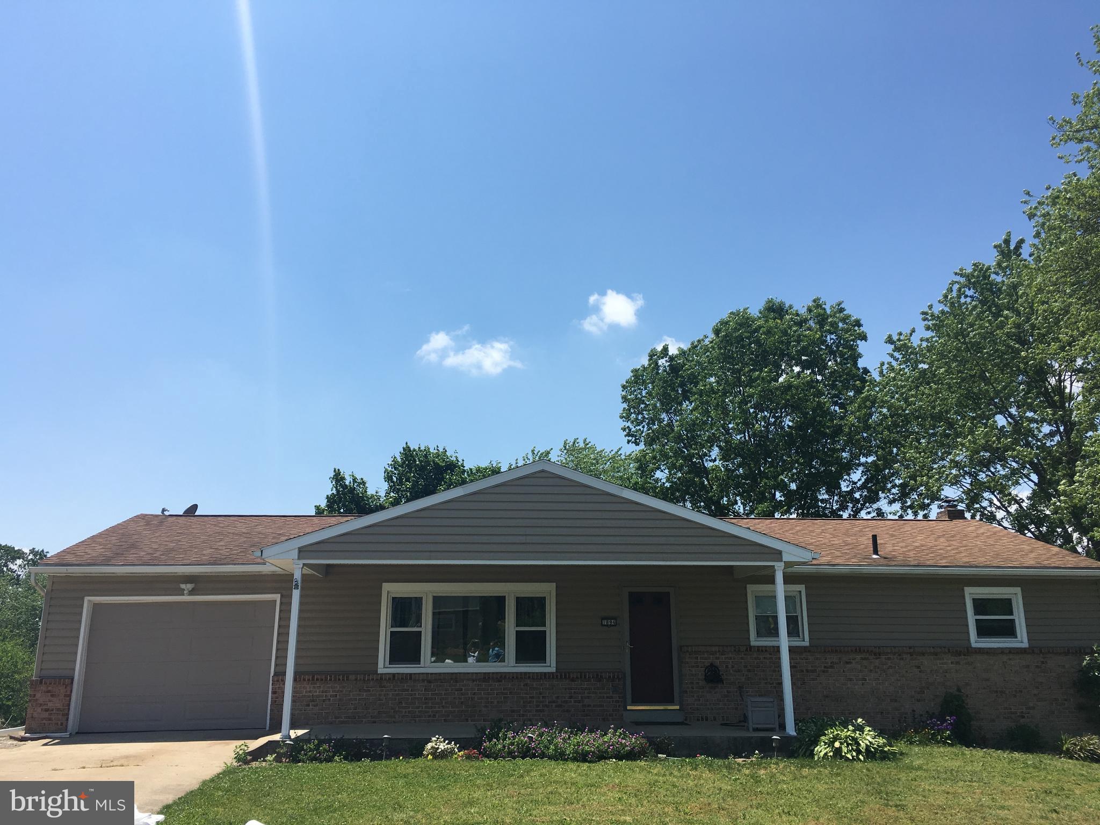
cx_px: 550
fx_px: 922
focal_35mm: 29
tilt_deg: +15.4
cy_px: 412
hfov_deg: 61.7
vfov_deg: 48.2
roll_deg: +0.6
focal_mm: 4.15
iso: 25
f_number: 2.2
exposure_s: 1/1832
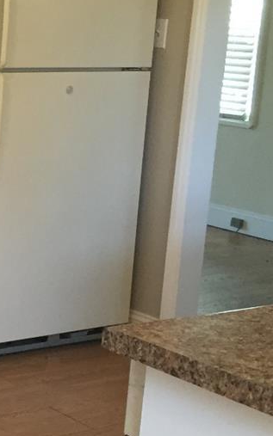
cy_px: 186
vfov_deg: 22.8
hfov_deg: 12.7
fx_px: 1083
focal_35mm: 91
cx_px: -259
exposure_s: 1/30
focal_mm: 4.15
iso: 50
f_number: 2.2
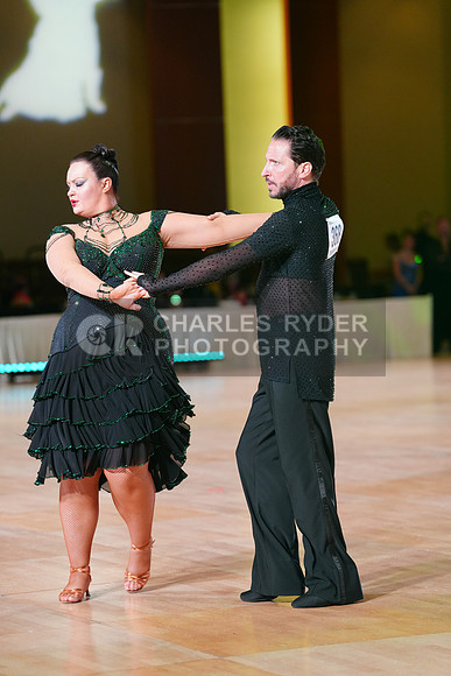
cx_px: 226
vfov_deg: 16.1
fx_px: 2385
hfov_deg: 10.8
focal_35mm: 127
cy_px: 338
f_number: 2.8
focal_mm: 127
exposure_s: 1/320
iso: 2000
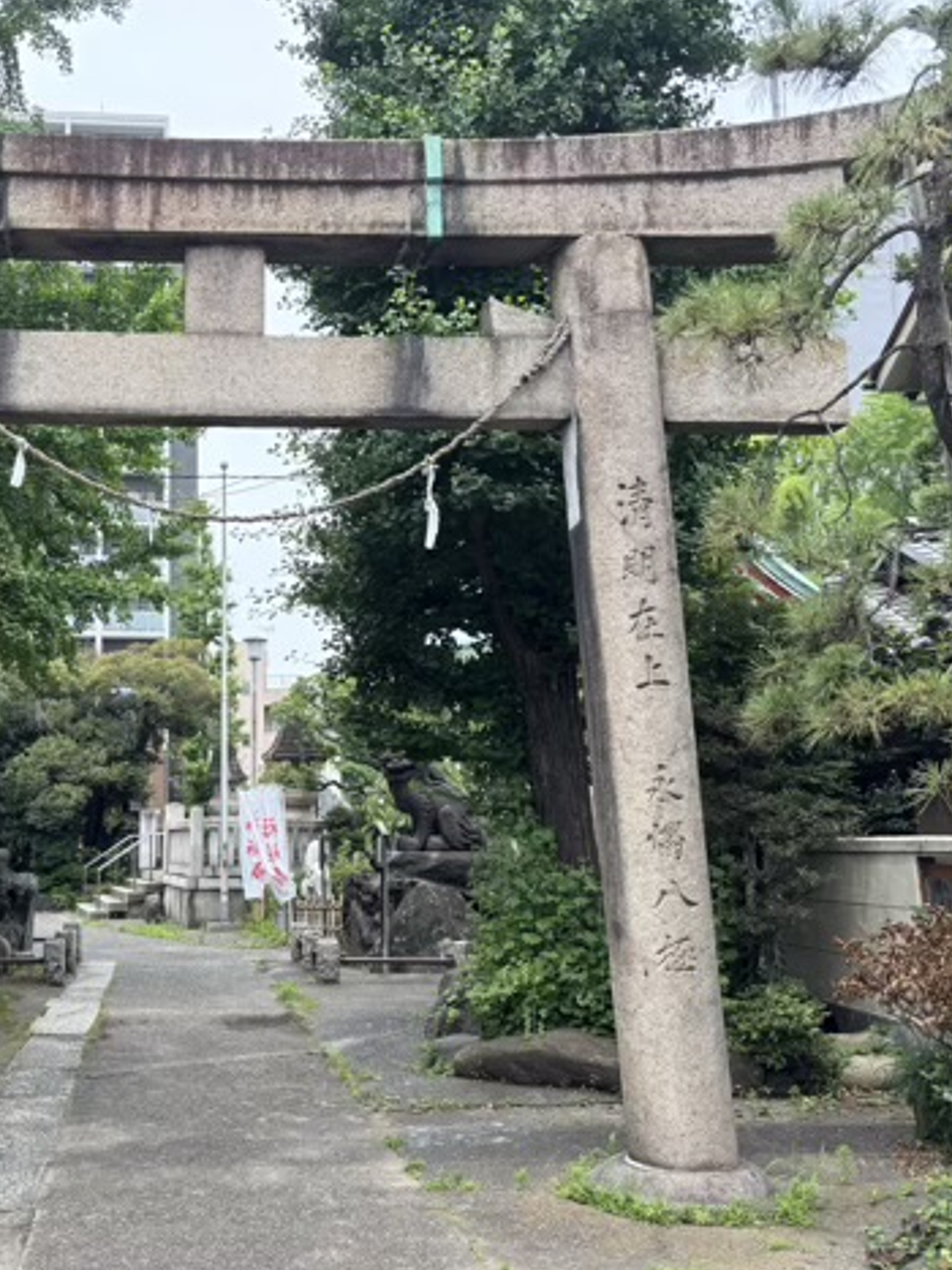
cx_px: 204
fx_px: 1431
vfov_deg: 47.9
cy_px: 635
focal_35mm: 39
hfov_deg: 35.7
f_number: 1.6
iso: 50
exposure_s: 1/818
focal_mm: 5.96
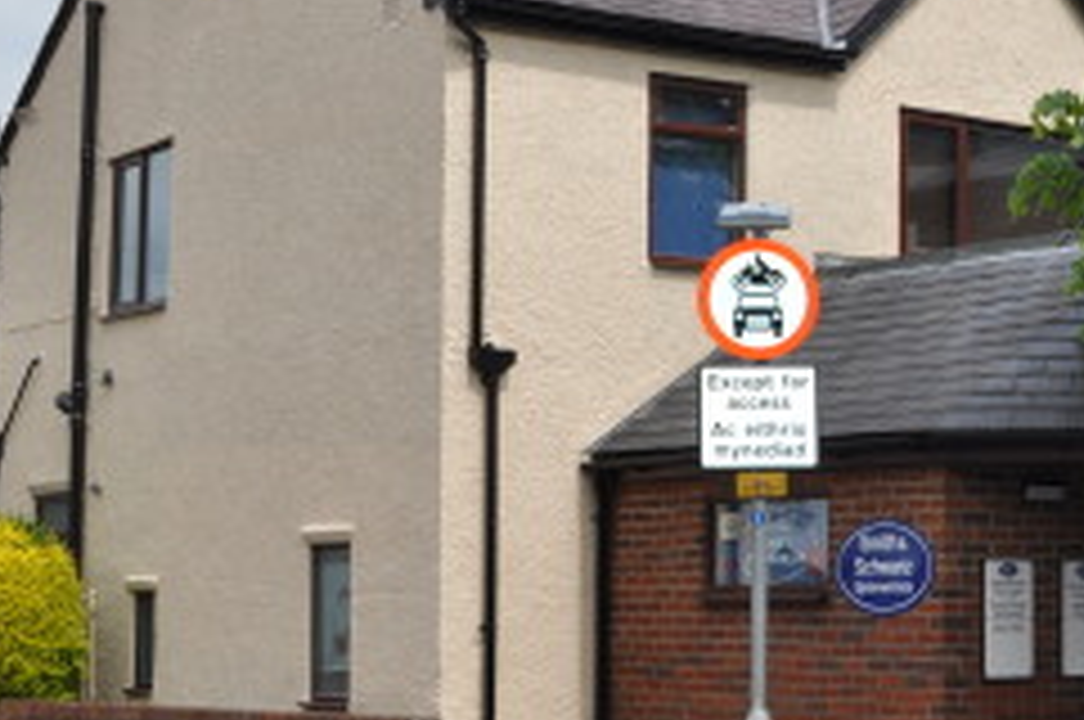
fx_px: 2496
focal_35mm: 83
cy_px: 369
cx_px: 981
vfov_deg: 16.4
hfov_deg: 23.8
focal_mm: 26
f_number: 10
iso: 200
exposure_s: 1/200
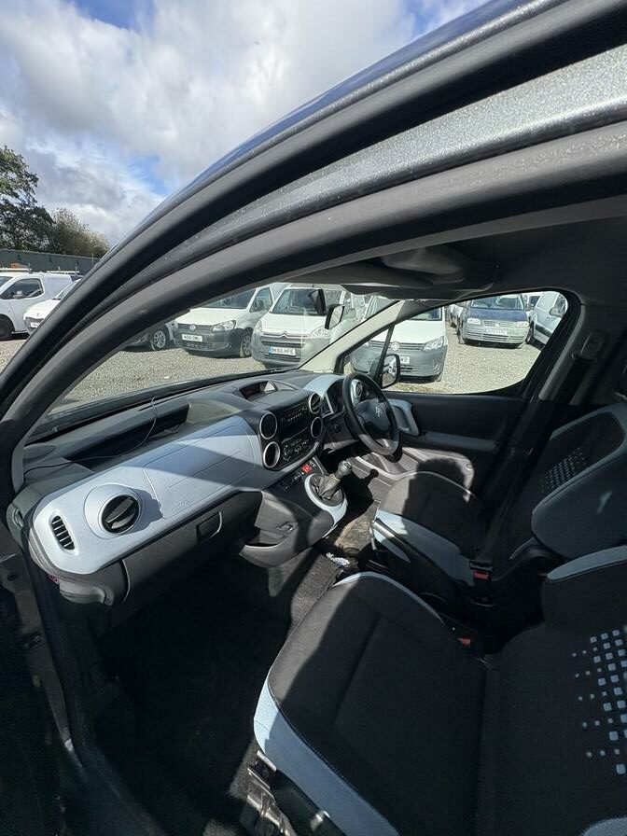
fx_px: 338
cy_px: 418
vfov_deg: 102.1
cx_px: 314
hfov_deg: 85.7
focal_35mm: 14
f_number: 2.2
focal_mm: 2.22
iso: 64
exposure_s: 1/840
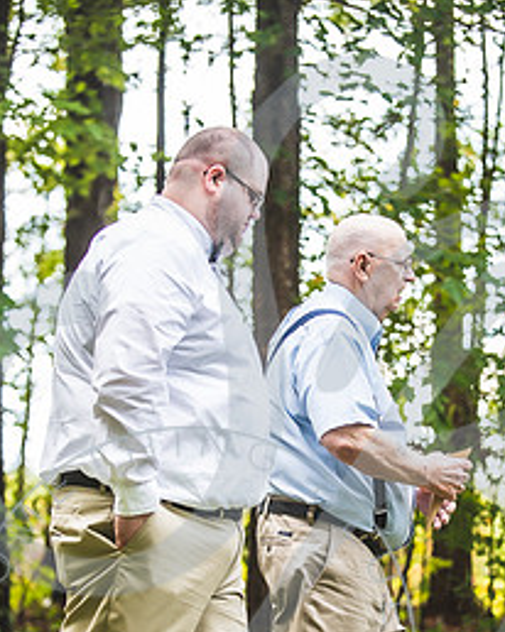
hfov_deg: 10.9
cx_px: 299
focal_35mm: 141
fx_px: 2637
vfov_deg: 13.6
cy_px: 468
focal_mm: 86
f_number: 2.8
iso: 500
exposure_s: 1/500
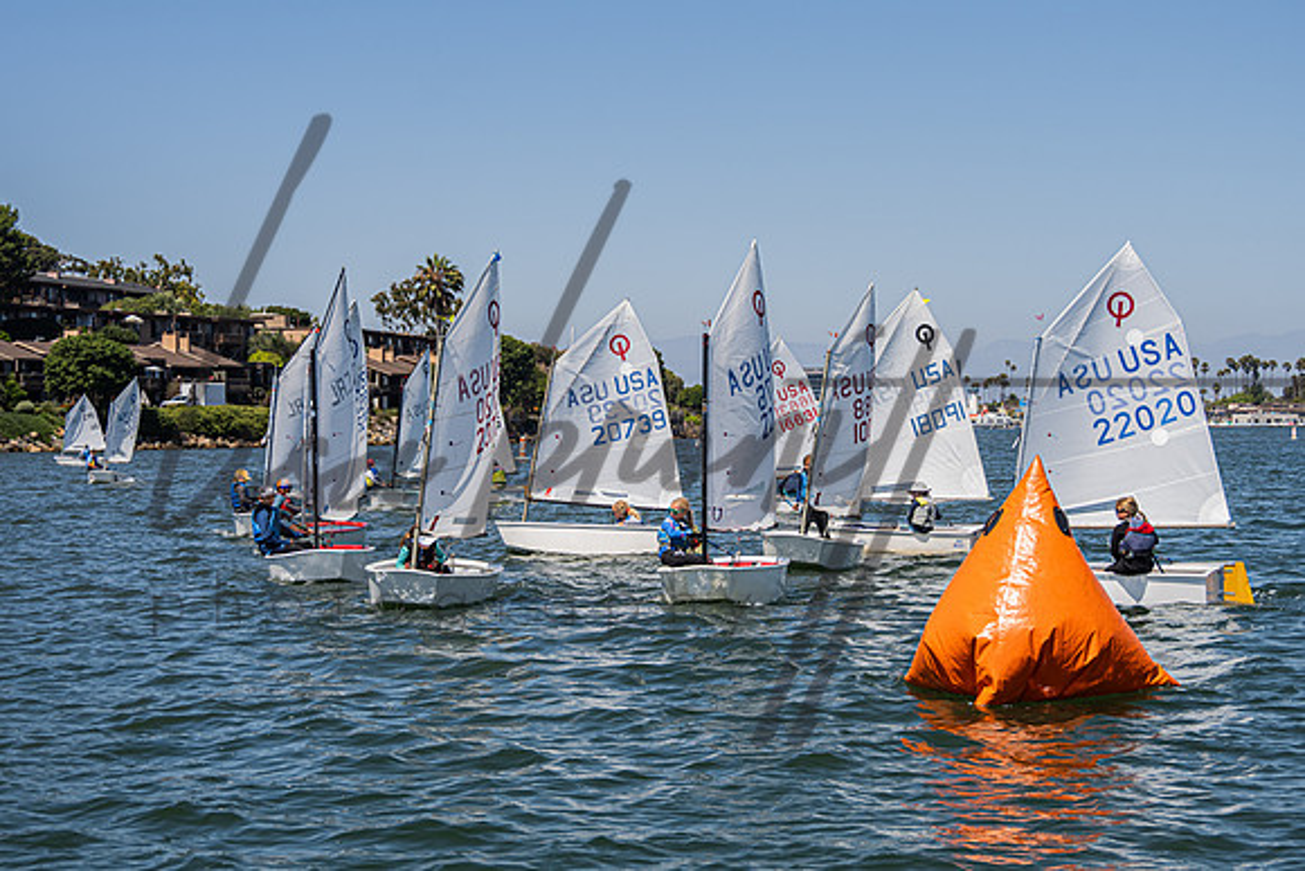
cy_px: 422
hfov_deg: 33.2
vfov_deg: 22.5
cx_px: 708
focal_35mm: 60
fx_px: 2186
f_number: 5.3
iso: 250
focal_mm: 44
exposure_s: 1/1000
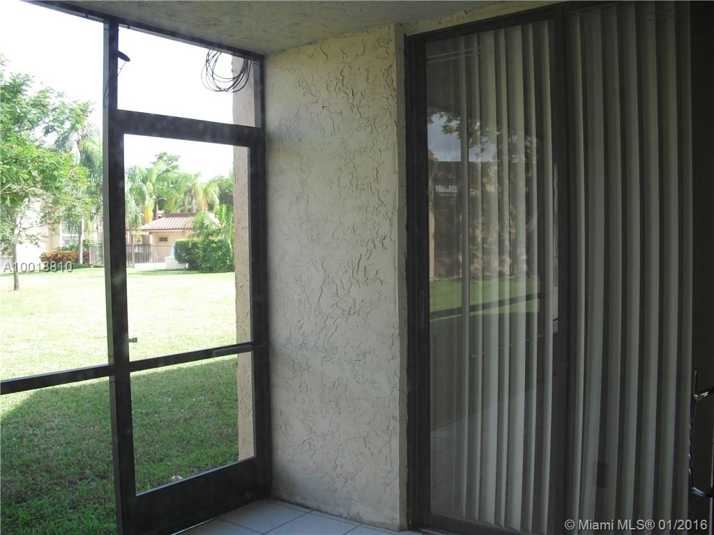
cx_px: 357
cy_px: 268
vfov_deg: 39.7
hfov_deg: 51.4
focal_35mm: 36
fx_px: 743
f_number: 3.1
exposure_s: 1/160
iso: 100
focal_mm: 6.3
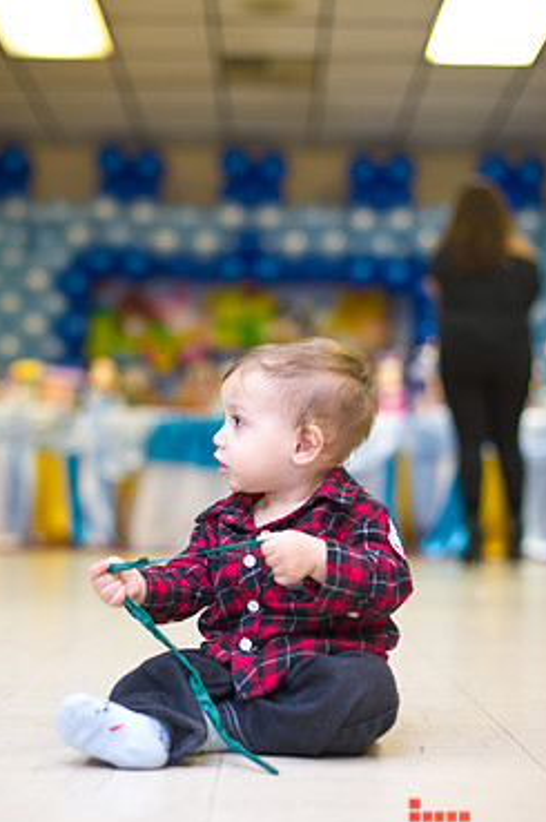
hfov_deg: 22.2
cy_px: 428
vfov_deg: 32.9
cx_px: 255
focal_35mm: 61
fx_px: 1392
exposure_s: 1/250
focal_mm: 50
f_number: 2
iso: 1600
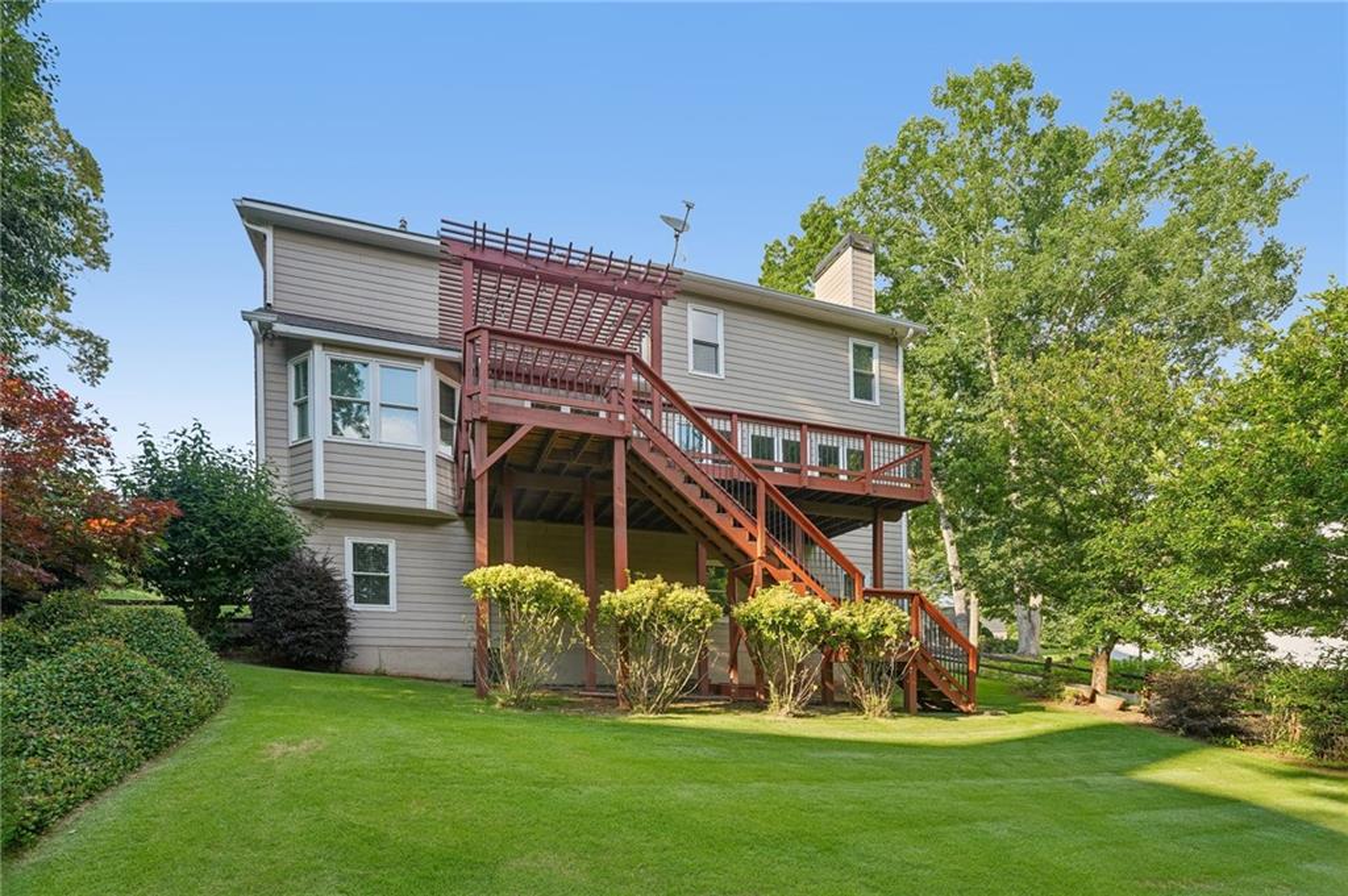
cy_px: 448
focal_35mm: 14
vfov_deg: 81.1
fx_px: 524
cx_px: 674
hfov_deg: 104.3
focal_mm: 14
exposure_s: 1/50
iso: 100
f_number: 8
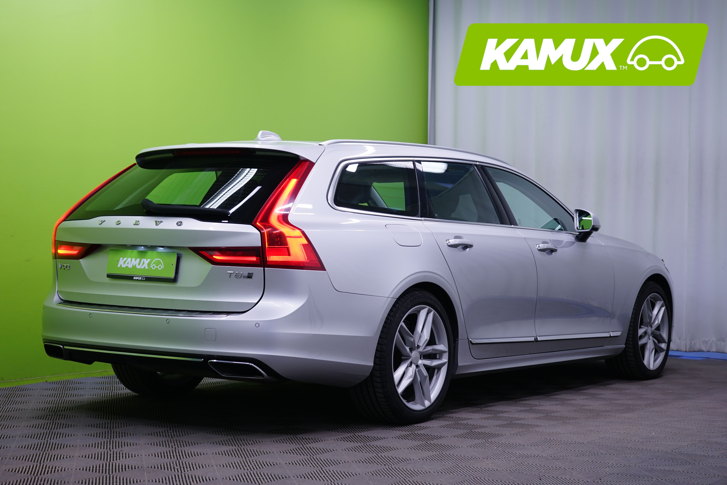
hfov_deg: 31.4
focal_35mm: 64
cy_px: 242
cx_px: 364
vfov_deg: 21.2
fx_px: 1292
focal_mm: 64
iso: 400
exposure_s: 1/15
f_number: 5.6
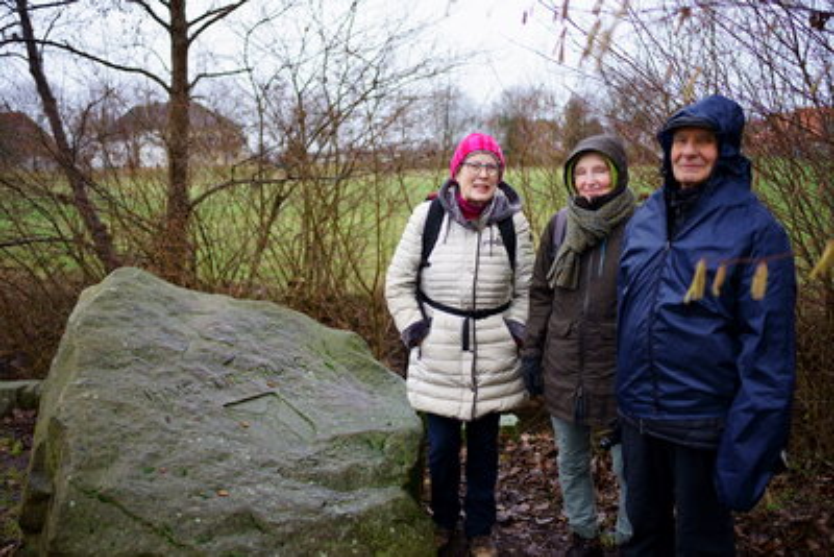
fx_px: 811
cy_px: 278
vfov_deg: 37.9
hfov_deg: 54.4
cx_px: 417
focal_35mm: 35
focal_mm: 35
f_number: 2
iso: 100
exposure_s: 1/125
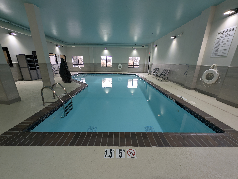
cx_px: 119
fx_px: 83
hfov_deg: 110.5
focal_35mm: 12
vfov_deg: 94.6
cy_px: 90
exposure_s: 1/120
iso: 52
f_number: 1.95
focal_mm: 2.23
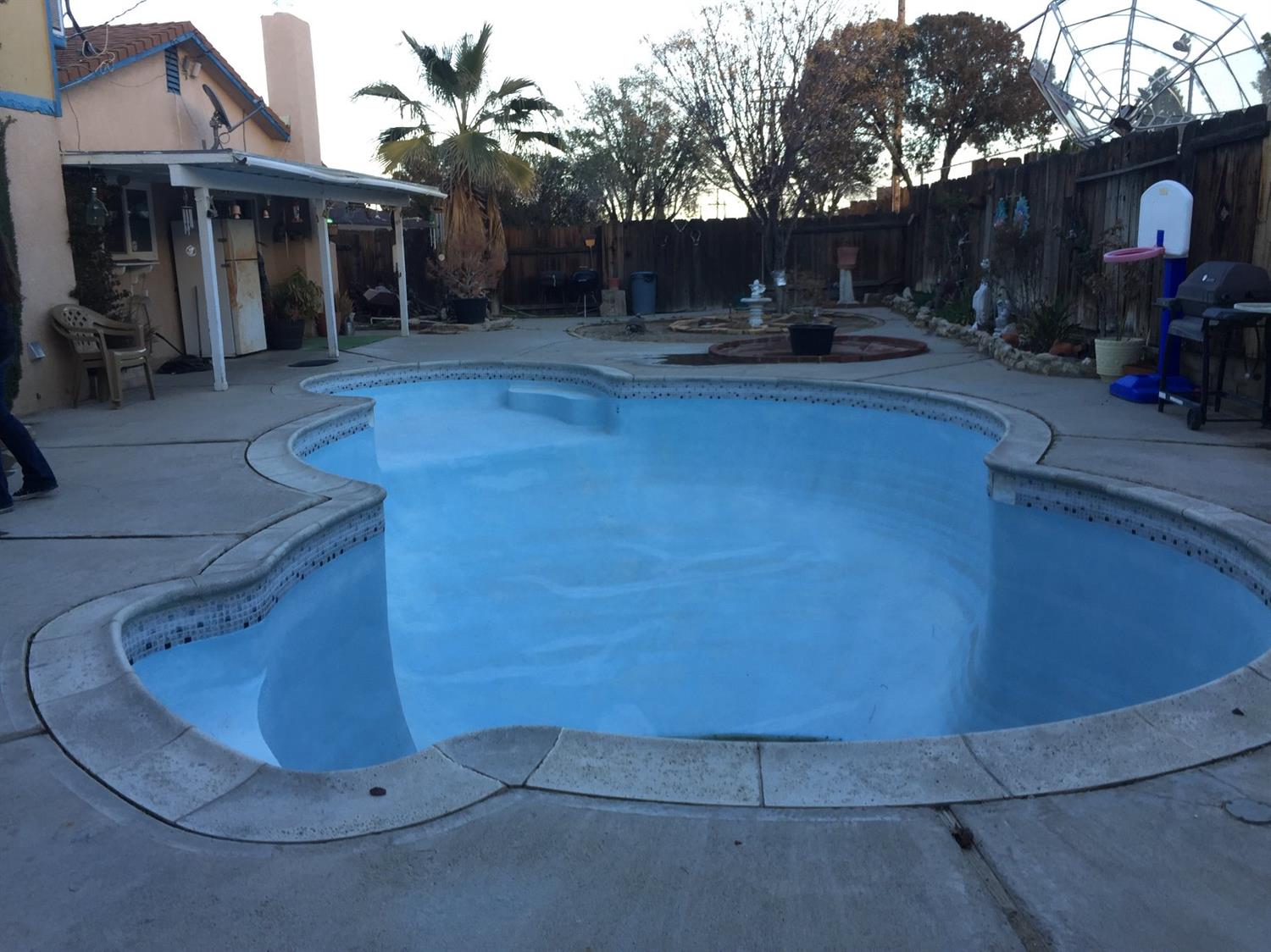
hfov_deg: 61.7
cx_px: 636
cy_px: 476
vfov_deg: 48.2
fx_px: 1064
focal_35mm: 29
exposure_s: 1/120
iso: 32
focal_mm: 4.15
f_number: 2.2
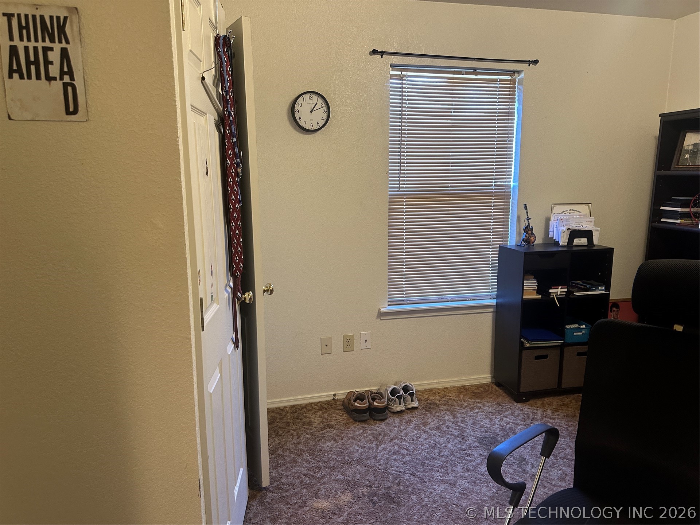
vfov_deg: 56.8
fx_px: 485
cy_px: 262
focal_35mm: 24
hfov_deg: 71.6
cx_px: 350
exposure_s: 1/60
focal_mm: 6.86
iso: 320
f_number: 1.78
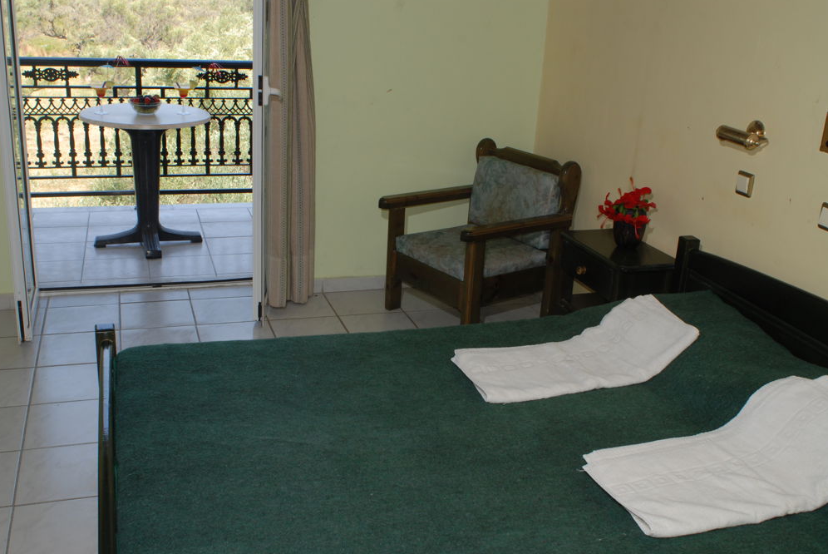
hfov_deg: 51.8
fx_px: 852
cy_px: 279
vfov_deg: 36.0
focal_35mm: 37
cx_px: 413
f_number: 13
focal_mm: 24
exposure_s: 1/60
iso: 200
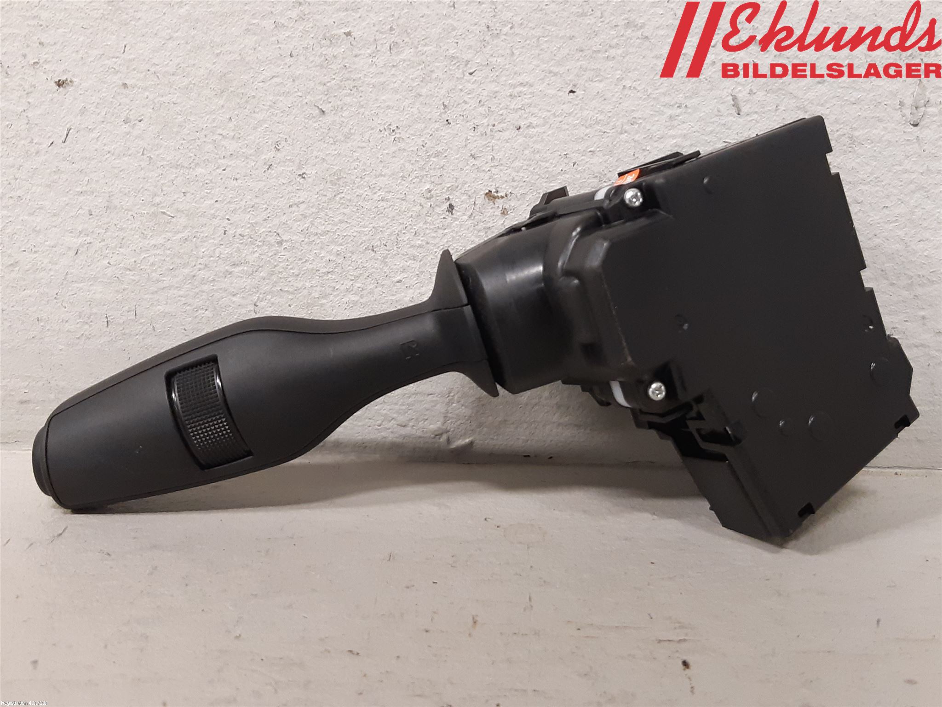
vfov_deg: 53.1
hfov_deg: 67.3
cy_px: 354
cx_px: 471
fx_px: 708
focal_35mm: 26
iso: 200
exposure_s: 1/33
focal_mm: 3.93
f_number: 1.7
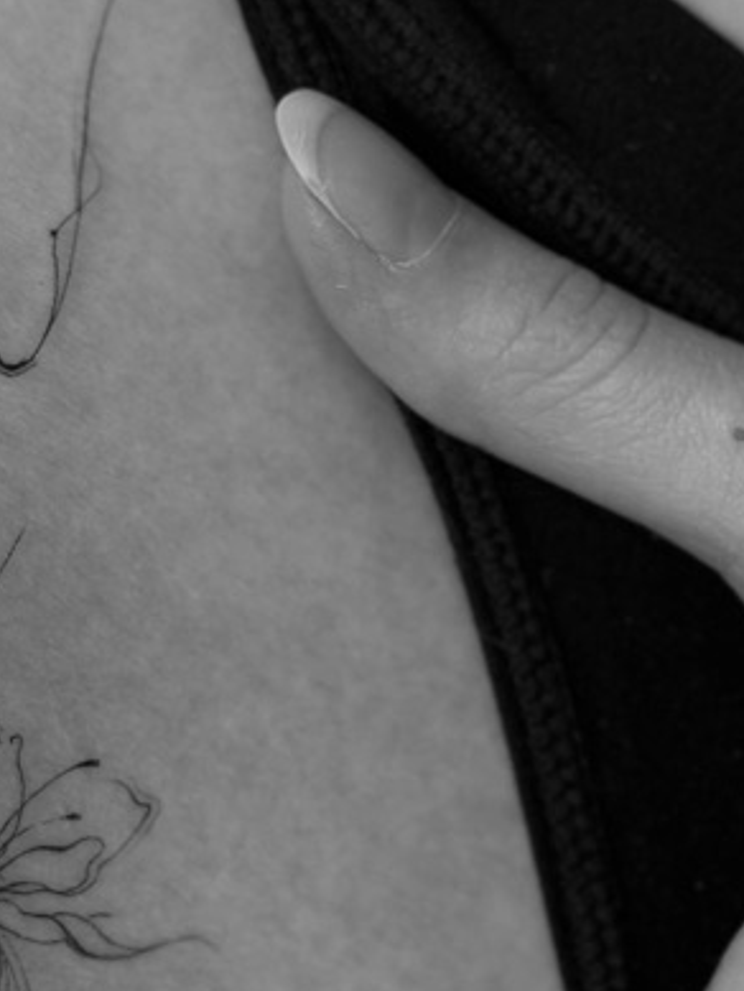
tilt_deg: -3.0
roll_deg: +1.6
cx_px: 132
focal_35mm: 148
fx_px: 4239
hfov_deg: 10.0
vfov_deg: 13.3
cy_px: 352
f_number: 1.78
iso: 64
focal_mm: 6.76
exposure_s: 1/100
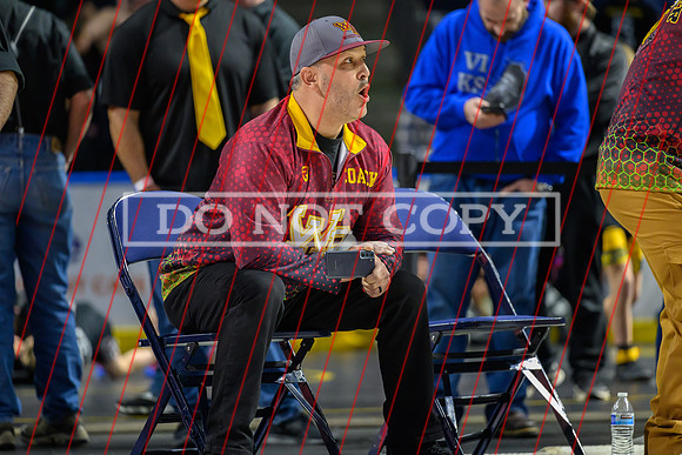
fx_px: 4282
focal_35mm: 226
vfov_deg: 6.1
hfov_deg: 9.1
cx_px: 334
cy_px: 215
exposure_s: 1/800
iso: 5000
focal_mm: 200
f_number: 2.8
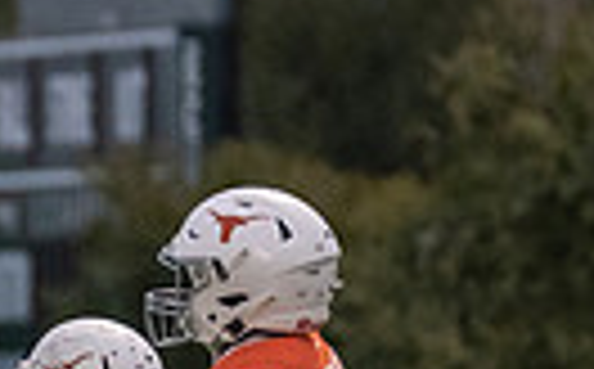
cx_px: -811
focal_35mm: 1599
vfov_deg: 0.8
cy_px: 438
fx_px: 25841
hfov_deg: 1.3
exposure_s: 1/1250
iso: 2000
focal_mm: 200
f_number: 2.8
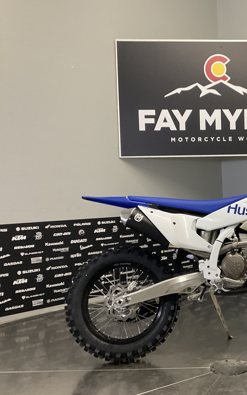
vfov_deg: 47.2
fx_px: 452
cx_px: 243
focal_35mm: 42
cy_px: 196
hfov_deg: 28.8
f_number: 1.8
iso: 160
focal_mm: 3
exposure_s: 1/60
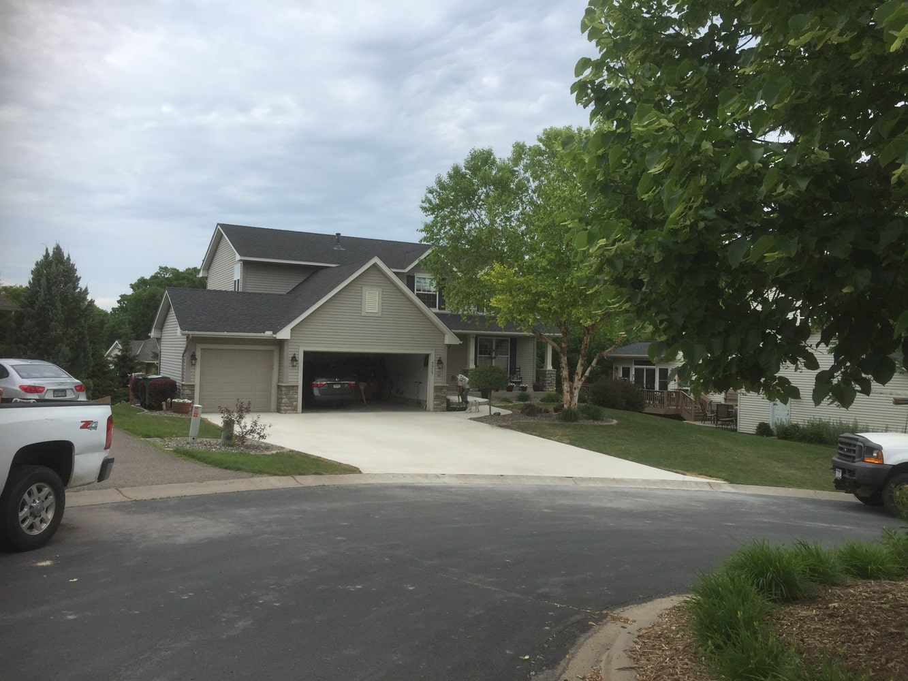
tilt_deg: +1.1
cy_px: 340
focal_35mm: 29
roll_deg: -1.9
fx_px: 761
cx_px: 454
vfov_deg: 48.2
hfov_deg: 61.7
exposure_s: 1/1199
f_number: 2.2
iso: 32
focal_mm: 4.15
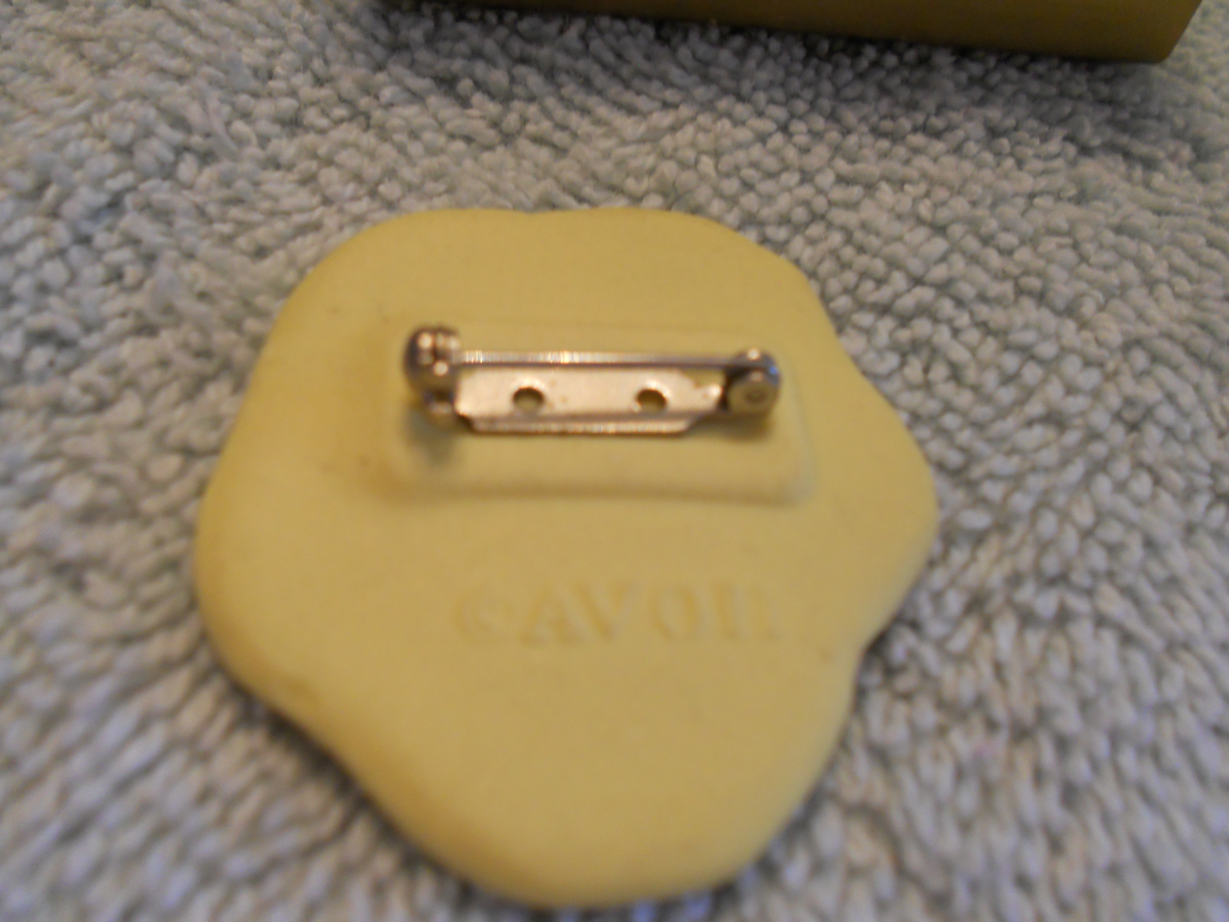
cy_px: 461
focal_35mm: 32
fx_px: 1136
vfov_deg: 44.2
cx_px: 614
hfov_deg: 56.8
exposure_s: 1/30
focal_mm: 5.8
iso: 250
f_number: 3.5
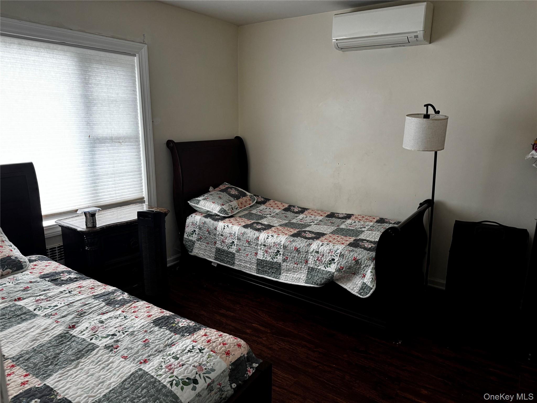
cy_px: 202
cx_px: 268
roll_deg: -0.9
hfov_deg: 71.6
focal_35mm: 24
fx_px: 372
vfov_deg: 56.8
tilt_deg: -11.4
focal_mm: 6.76
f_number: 1.78
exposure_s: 1/60
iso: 250
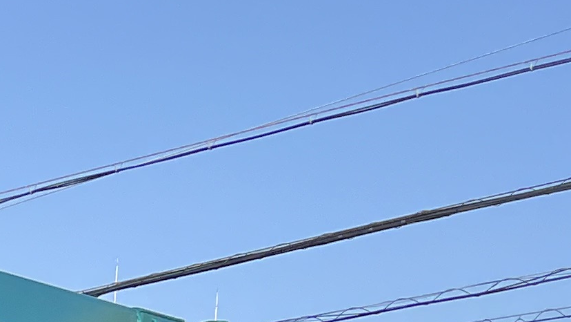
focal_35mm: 138
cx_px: -812
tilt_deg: -3.9
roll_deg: -2.7
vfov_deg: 7.7
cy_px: 938
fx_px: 2090
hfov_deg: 12.3
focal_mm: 5.7
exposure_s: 1/791
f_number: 1.5
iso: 50
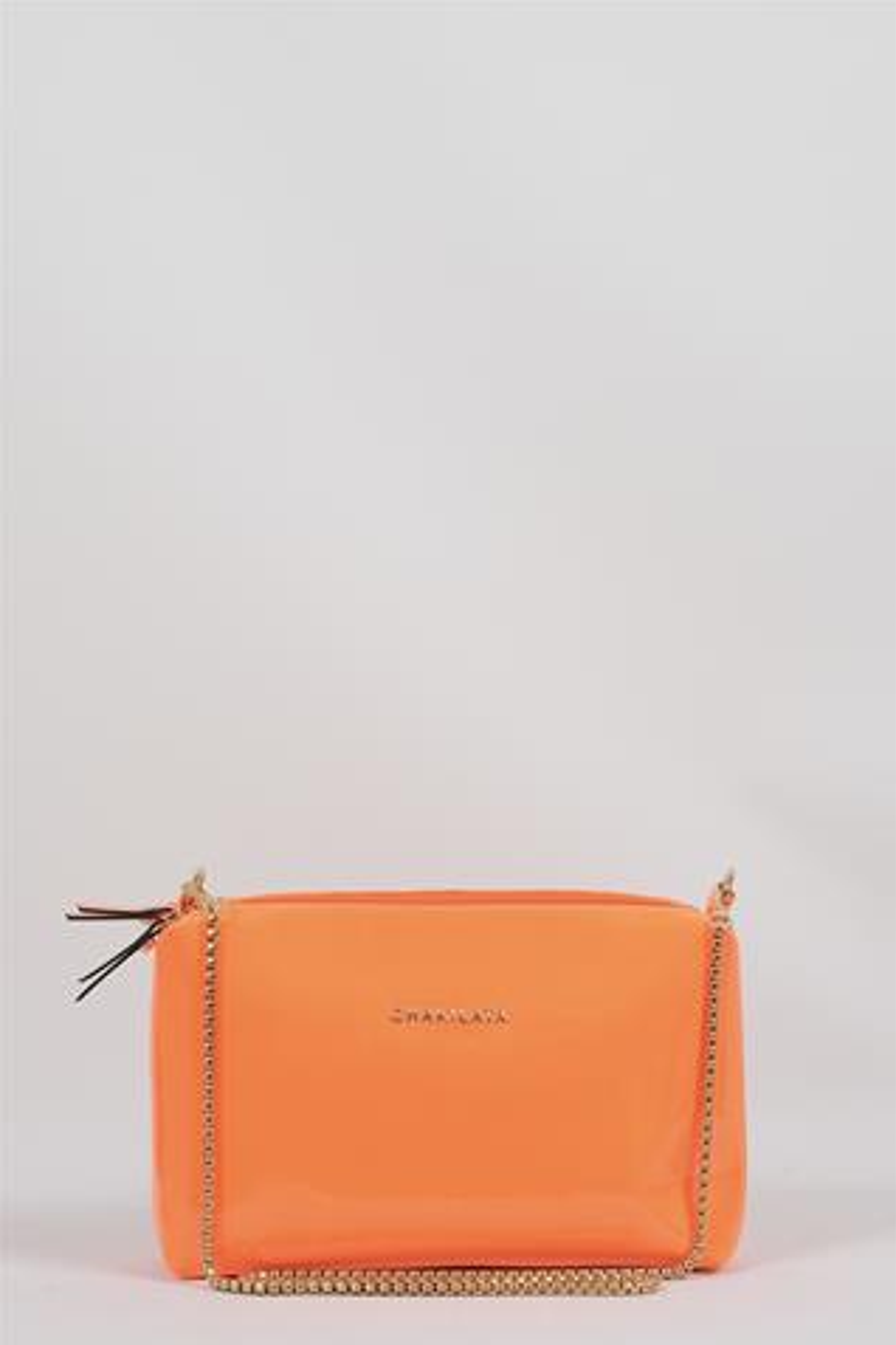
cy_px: 675
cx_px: 448
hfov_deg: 16.5
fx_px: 3098
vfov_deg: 24.5
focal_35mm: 83
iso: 800
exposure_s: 1/125
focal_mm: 54.5
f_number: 7.1
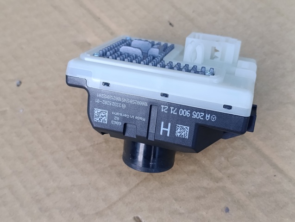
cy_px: 111
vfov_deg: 31.6
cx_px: 148
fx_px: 393
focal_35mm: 46
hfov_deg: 41.2
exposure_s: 1/50
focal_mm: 6.11
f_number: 1.7
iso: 800
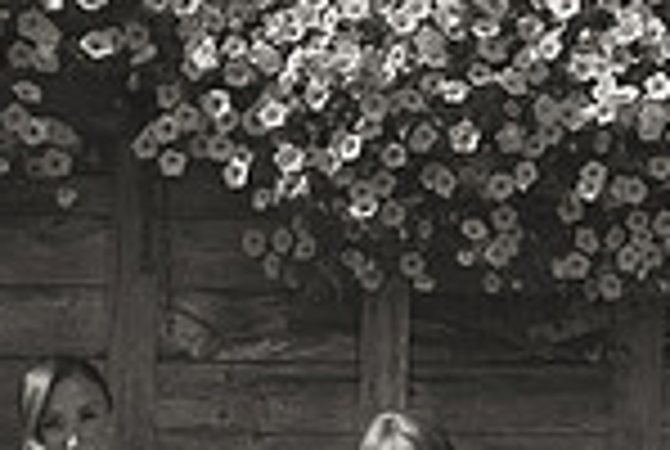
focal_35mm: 159
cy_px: 776
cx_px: 598
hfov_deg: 12.8
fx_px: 2965
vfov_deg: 8.4
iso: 400
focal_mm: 39
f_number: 4.5
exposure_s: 1/2000
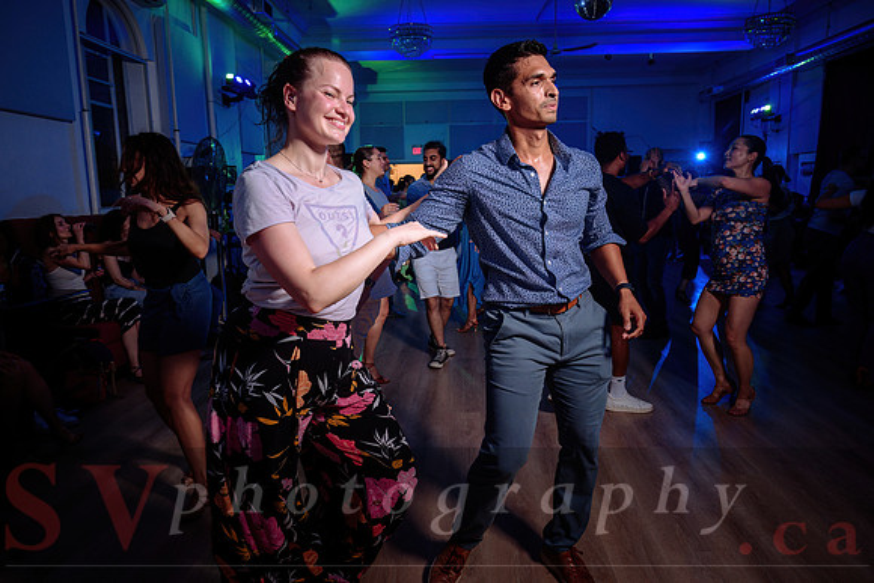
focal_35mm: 24
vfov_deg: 53.2
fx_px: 583
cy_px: 292
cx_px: 437
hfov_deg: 73.7
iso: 800
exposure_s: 1/80
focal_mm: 24
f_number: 4.5
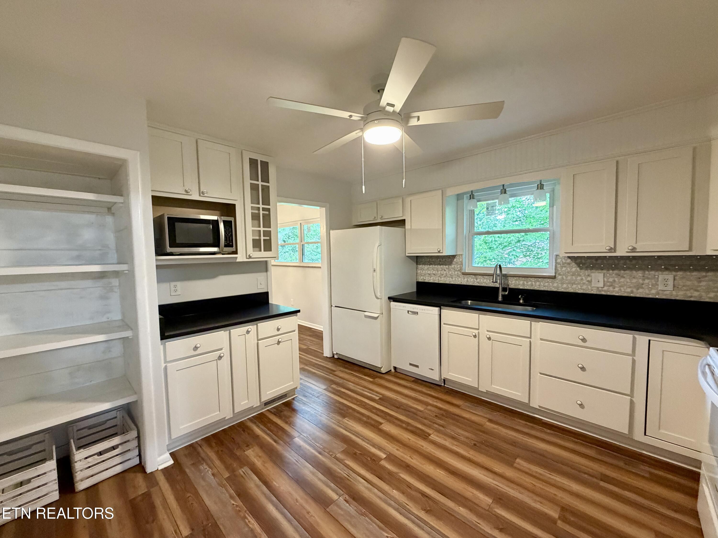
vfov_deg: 85.7
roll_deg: +2.0
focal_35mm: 14
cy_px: 269
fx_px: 290
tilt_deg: -2.3
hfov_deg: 102.1
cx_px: 359
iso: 400
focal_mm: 2.22
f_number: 2.2
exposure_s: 1/60
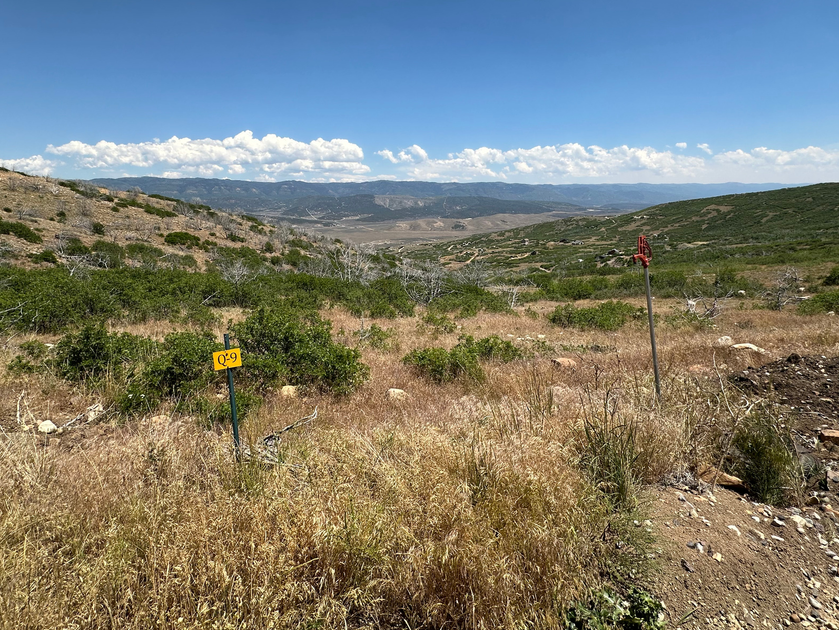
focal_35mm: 18
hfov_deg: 87.7
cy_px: 261
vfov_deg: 71.1
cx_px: 427
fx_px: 436
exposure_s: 1/2506
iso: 40
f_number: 2.2
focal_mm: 2.22
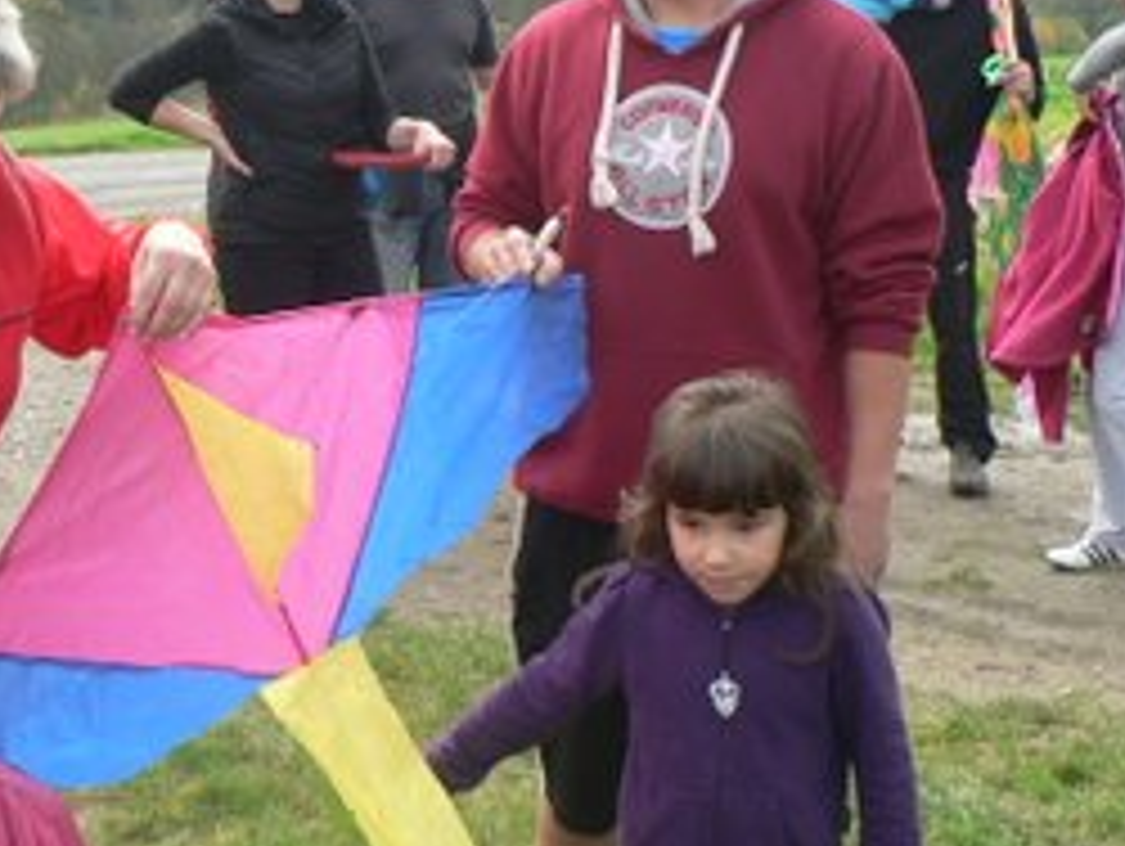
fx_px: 2245
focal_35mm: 69
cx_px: 351
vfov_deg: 21.3
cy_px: 396
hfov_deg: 27.9
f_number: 2.8
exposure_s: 1/160
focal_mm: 6
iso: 80
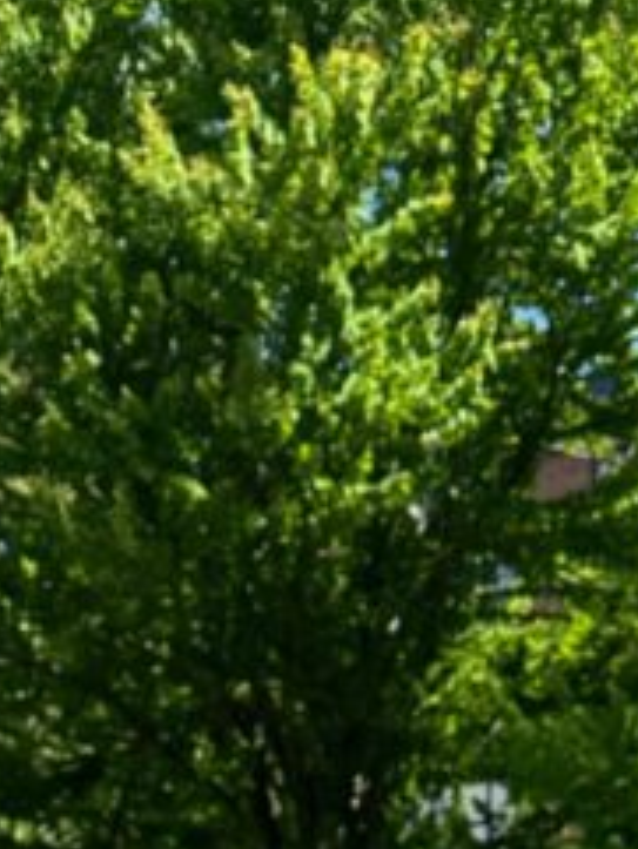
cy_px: 1561
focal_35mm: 102
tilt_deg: -2.3
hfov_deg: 14.5
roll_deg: +0.6
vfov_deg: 16.1
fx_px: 2504
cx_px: 338
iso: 80
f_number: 1.78
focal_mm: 6.86
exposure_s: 1/1988
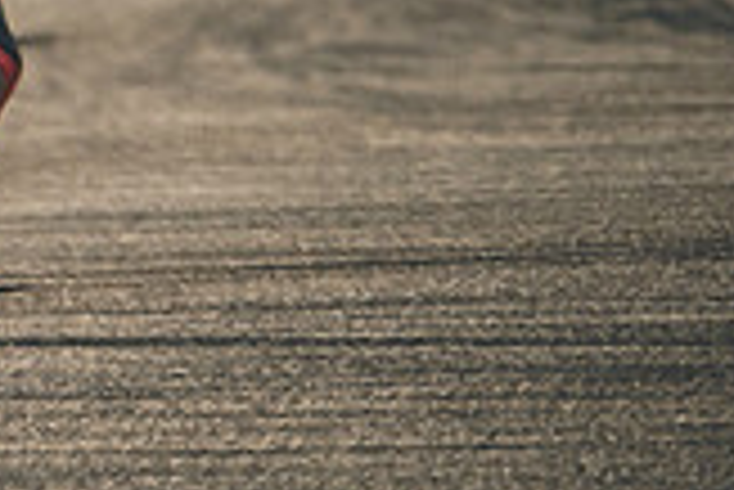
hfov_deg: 1.0
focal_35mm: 2136
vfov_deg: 0.6
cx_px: -527
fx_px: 43588
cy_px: -299
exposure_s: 1/1250
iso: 640
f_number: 5.6
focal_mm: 400
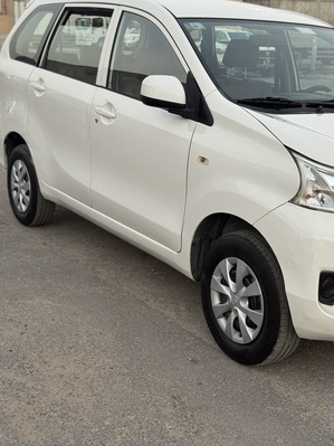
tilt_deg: -14.3
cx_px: 188
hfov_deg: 26.5
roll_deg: -2.9
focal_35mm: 55
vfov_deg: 34.9
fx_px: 708
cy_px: 219
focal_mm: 6.76
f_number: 1.78
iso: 100
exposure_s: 1/60
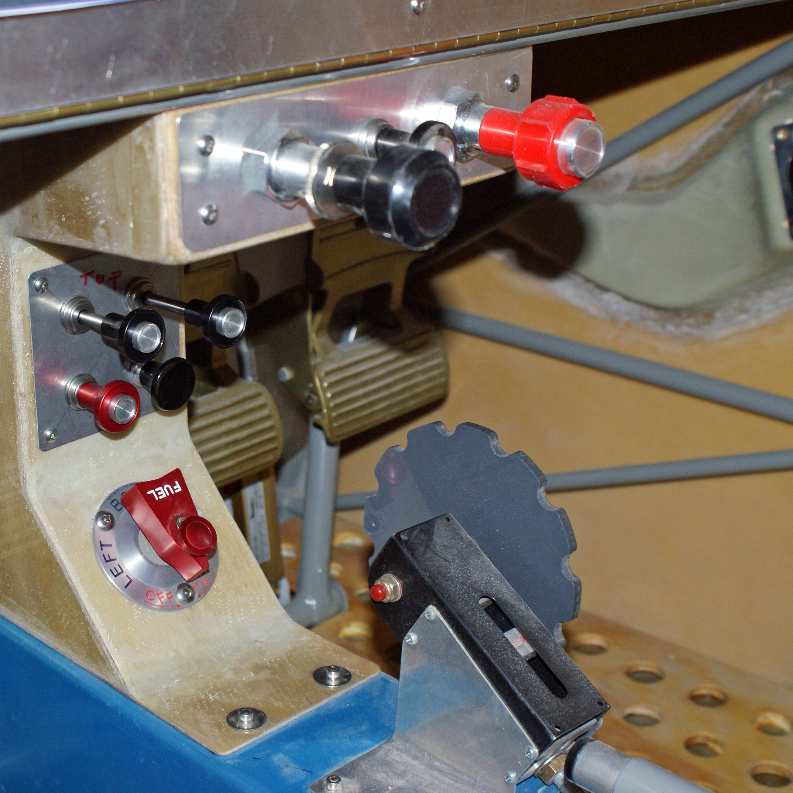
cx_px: 291
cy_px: 392
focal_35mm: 58
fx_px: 1503
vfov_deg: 29.6
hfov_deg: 29.4
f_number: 5.6
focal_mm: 30
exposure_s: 1/60
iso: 400
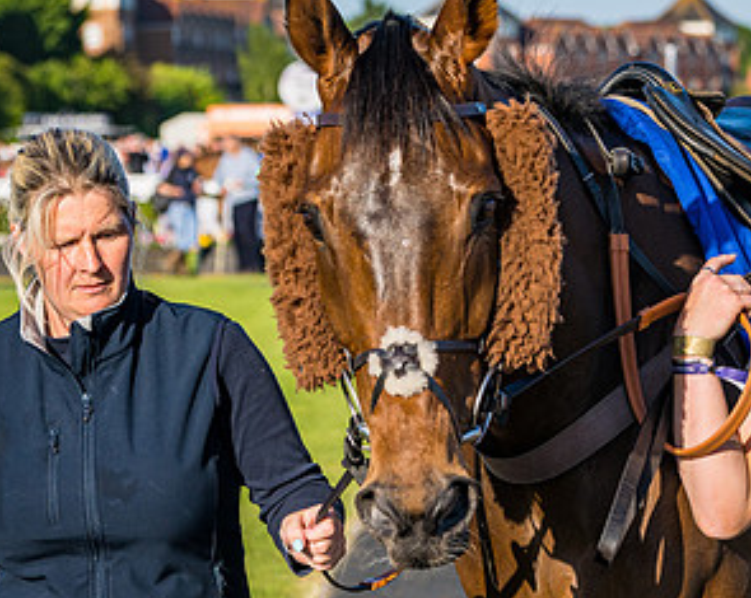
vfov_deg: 7.3
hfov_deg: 9.2
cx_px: 523
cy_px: 407
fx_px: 4660
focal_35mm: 210
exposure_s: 1/1250
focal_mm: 82
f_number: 5
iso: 200
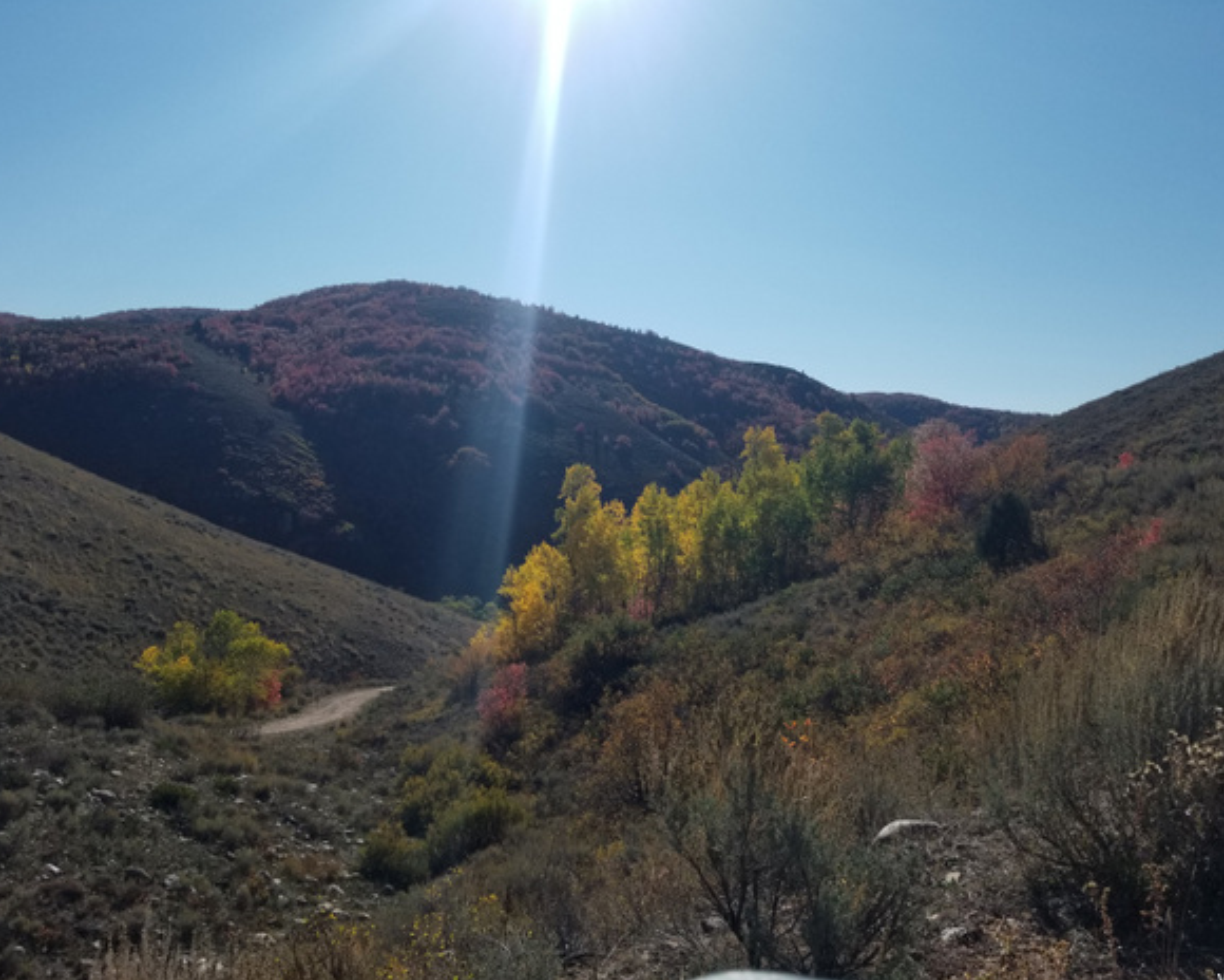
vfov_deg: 51.5
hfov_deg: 62.2
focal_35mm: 28
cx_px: 610
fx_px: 1014
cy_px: 482
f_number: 1.7
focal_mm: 4.25
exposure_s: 1/6384
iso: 50
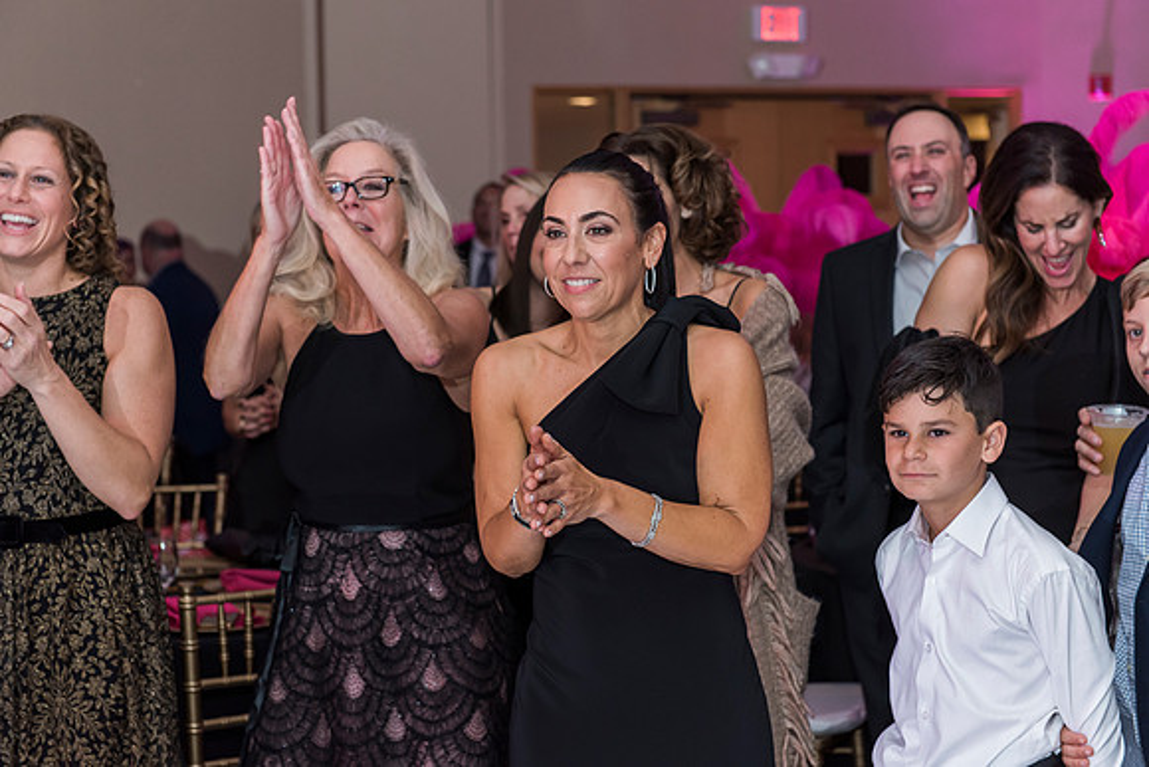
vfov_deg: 19.5
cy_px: 384
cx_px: 574
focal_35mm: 70
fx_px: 2235
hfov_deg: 28.8
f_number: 4.5
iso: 1000
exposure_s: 1/100
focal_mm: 70
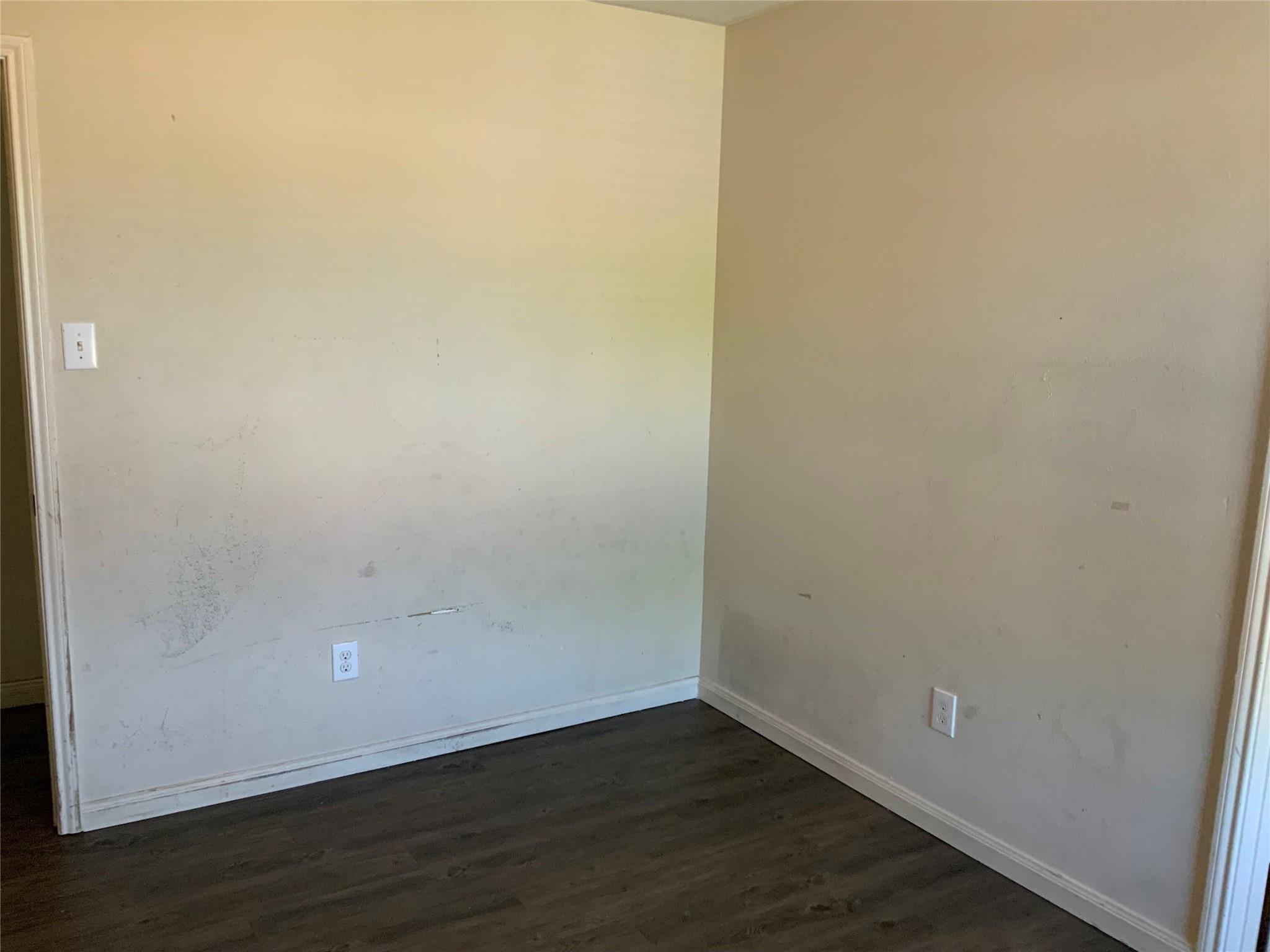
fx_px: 1064
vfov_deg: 48.2
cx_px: 635
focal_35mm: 29
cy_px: 476
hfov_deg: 61.7
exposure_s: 1/60
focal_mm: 3
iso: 160
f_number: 1.8
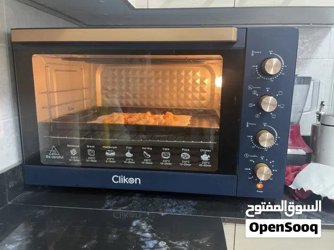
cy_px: 125
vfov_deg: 53.1
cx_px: 167
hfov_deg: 67.3
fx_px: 251
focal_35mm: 26
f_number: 1.6
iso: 500
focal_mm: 4.2
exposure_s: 1/33
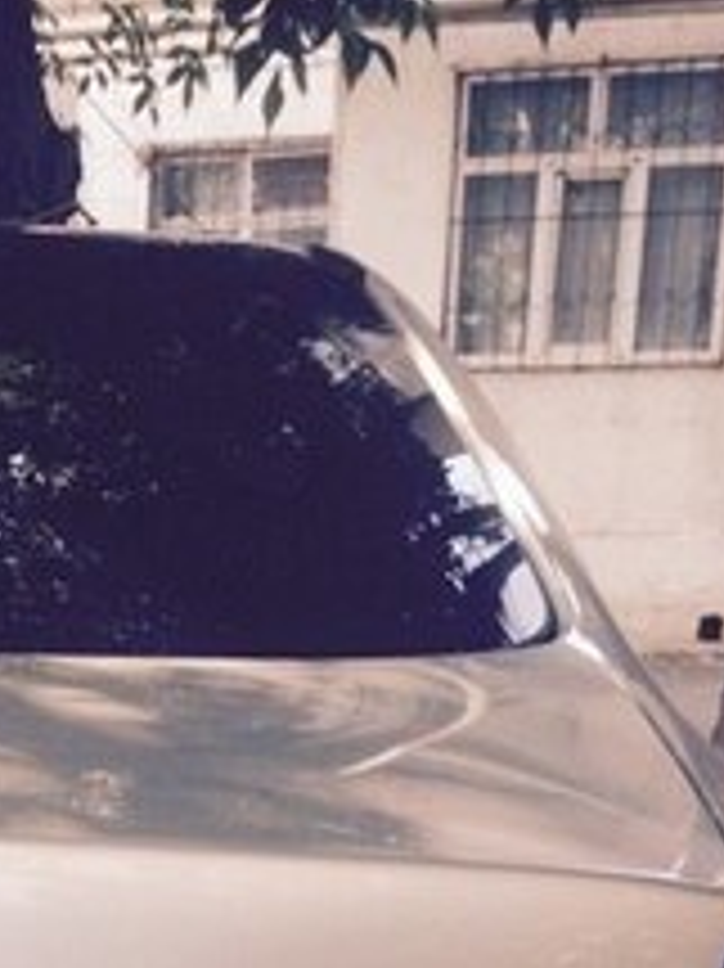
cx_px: 81
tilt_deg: -18.1
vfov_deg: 26.5
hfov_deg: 21.5
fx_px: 1870
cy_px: 1081
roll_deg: +1.0
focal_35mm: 67
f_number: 2.2
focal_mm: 4.15
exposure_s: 1/167
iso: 32
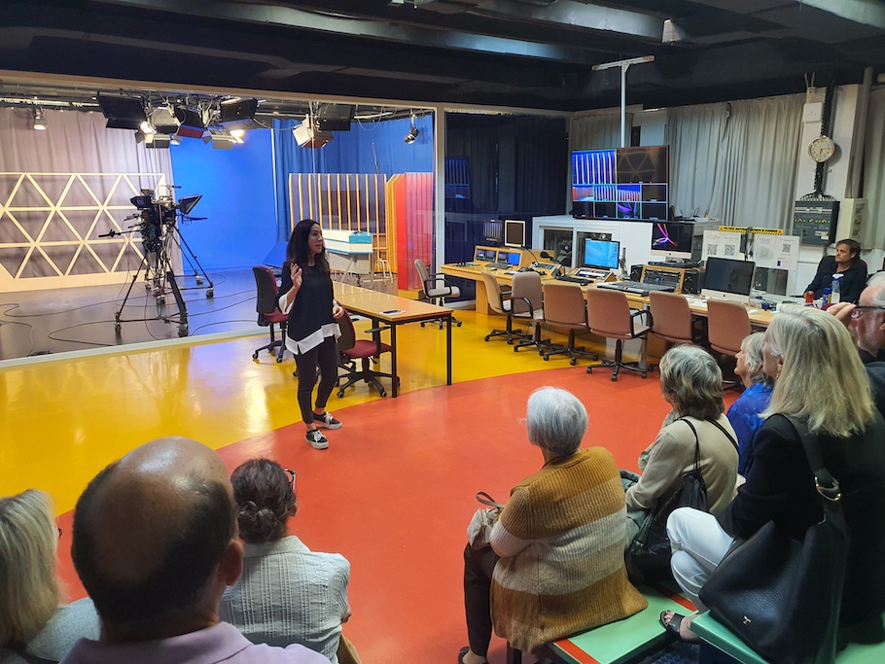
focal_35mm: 26
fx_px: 665
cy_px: 332
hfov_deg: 67.3
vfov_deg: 53.1
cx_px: 442
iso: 160
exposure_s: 1/50
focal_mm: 4.3
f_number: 1.5
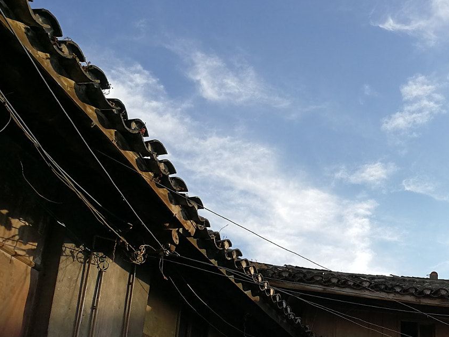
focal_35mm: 51
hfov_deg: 34.9
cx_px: 421
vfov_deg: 28.2
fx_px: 661
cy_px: 249
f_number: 2.2
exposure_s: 1/799
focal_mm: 3.95
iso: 50
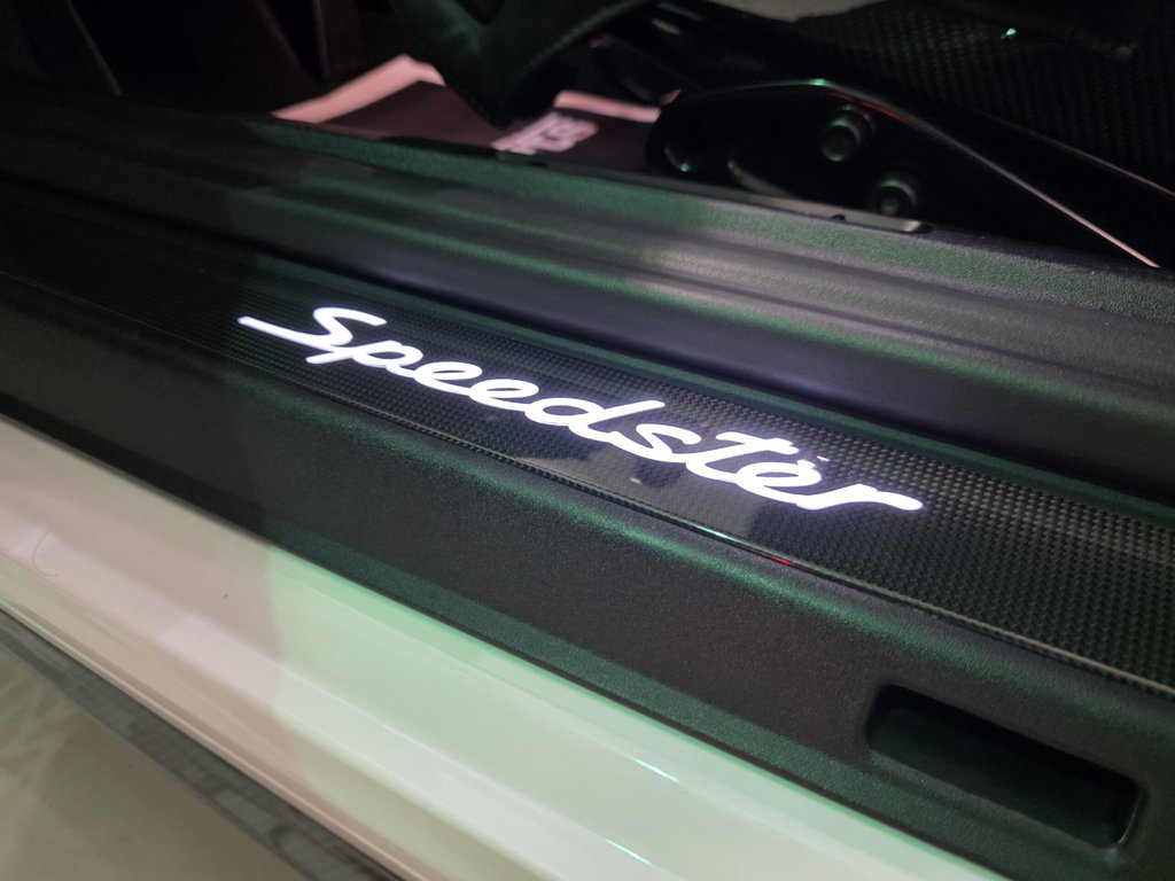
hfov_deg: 73.9
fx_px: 781
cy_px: 440
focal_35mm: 23
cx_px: 588
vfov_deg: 58.9
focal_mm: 6.3
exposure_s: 1/60
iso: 800
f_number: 1.7
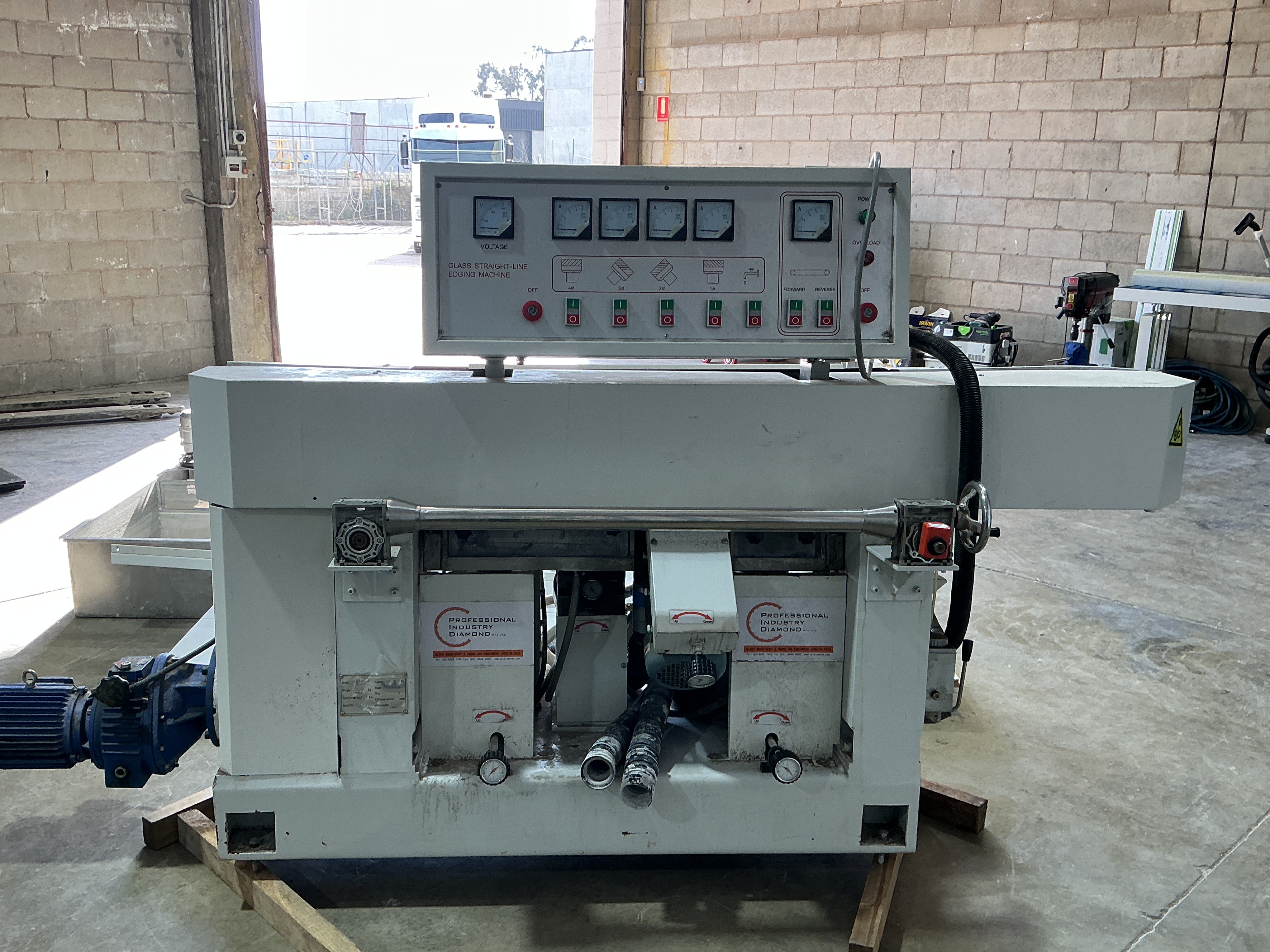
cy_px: 516
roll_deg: -1.7
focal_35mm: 33
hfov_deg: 55.3
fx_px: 1211
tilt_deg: -16.5
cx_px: 596
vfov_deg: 42.9
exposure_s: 1/120
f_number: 1.8
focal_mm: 3
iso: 32
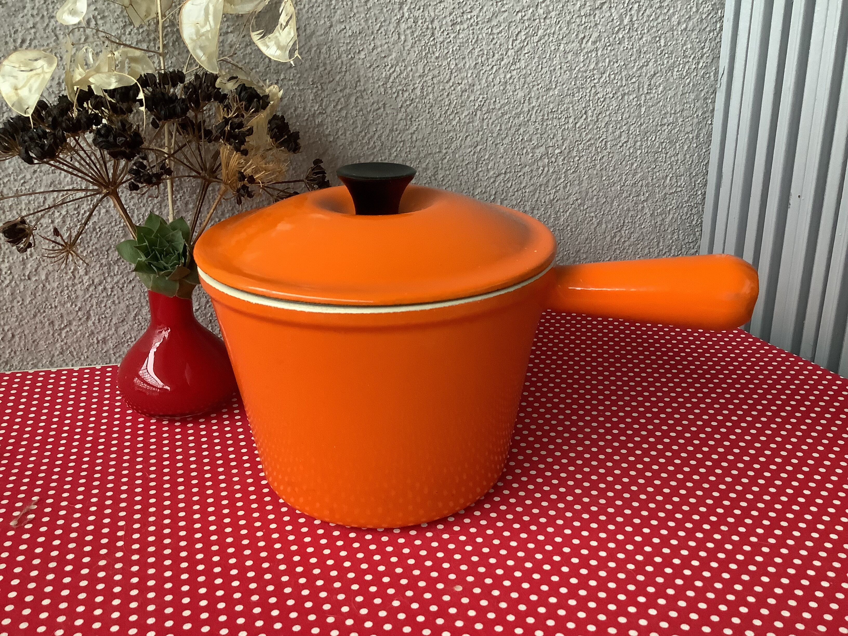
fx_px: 759
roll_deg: +0.7
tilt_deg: -20.3
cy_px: 318
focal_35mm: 31
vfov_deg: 45.4
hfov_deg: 58.4
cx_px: 424
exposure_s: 1/40
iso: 320
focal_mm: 3.3
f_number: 2.4
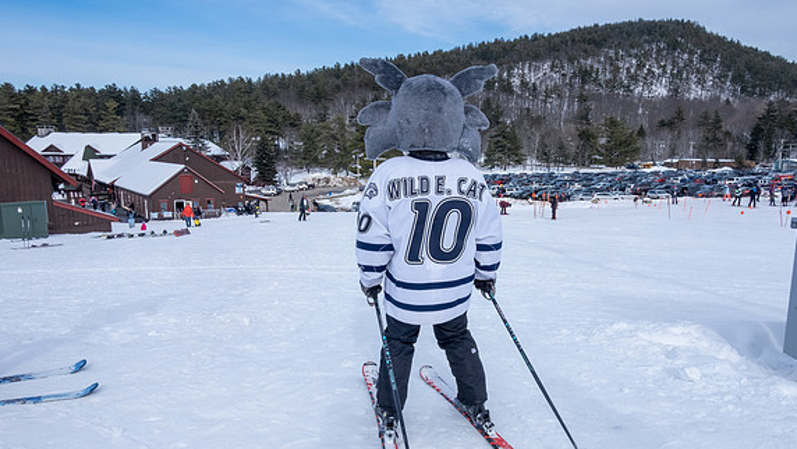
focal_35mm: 31
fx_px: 655
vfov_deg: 37.7
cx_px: 423
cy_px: 265
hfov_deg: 62.6
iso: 640
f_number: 11
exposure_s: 1/500
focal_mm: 16
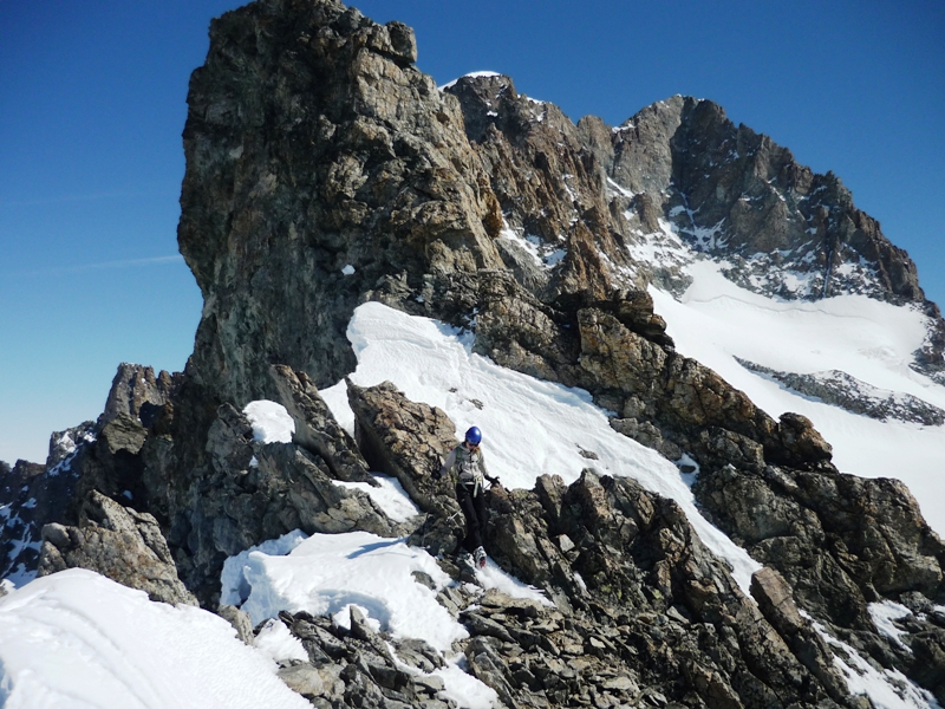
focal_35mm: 33
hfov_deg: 55.4
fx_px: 901
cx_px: 472
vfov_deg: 42.9
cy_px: 354
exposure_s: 1/500
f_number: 8
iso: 100
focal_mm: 5.5
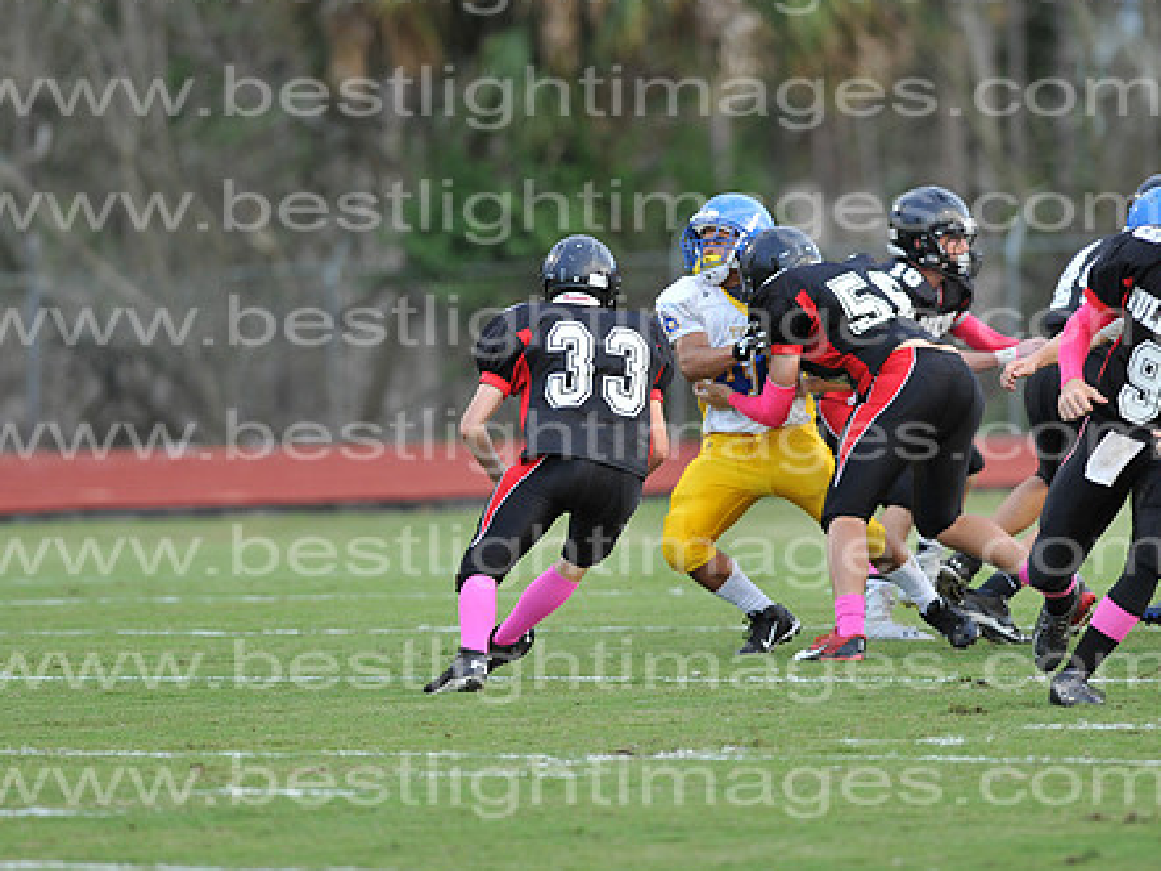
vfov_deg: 3.9
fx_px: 12715
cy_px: 384
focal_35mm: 379
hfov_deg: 5.2
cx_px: 574
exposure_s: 1/640
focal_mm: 300
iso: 1250
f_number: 4
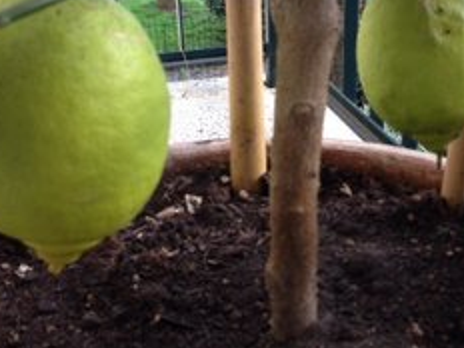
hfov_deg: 32.9
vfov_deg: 25.5
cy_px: 120
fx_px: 764
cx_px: 370
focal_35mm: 57
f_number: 2.4
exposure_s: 1/30
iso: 50
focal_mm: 4.13
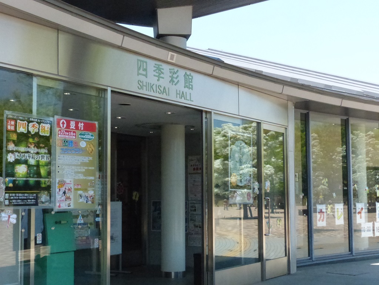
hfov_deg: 35.5
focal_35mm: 54
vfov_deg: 27.0
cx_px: 190
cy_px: 142
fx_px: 591
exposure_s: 1/1300
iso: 1600
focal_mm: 9.8
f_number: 7.1
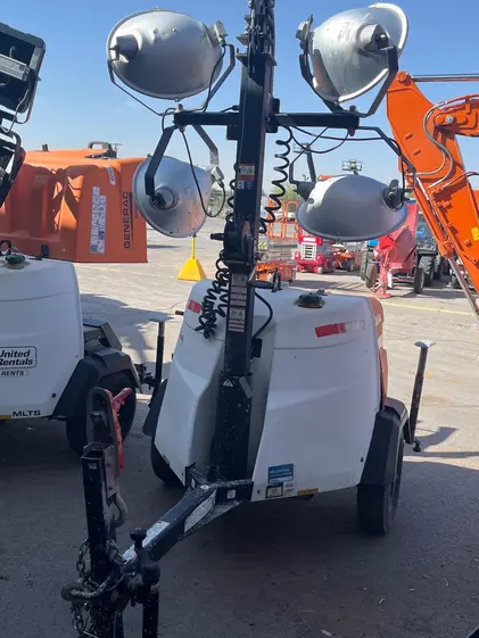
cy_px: 330
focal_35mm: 34
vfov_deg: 53.9
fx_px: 627
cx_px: 259
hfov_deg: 41.8
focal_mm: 5.1
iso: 50
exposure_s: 1/1890
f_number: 1.6
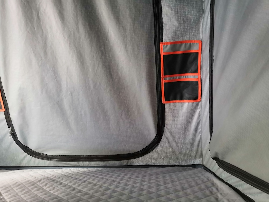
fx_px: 210
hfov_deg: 65.3
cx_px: 134
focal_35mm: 27
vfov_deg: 51.4
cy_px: 101
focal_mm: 3.95
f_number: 1.8
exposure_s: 1/20
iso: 640
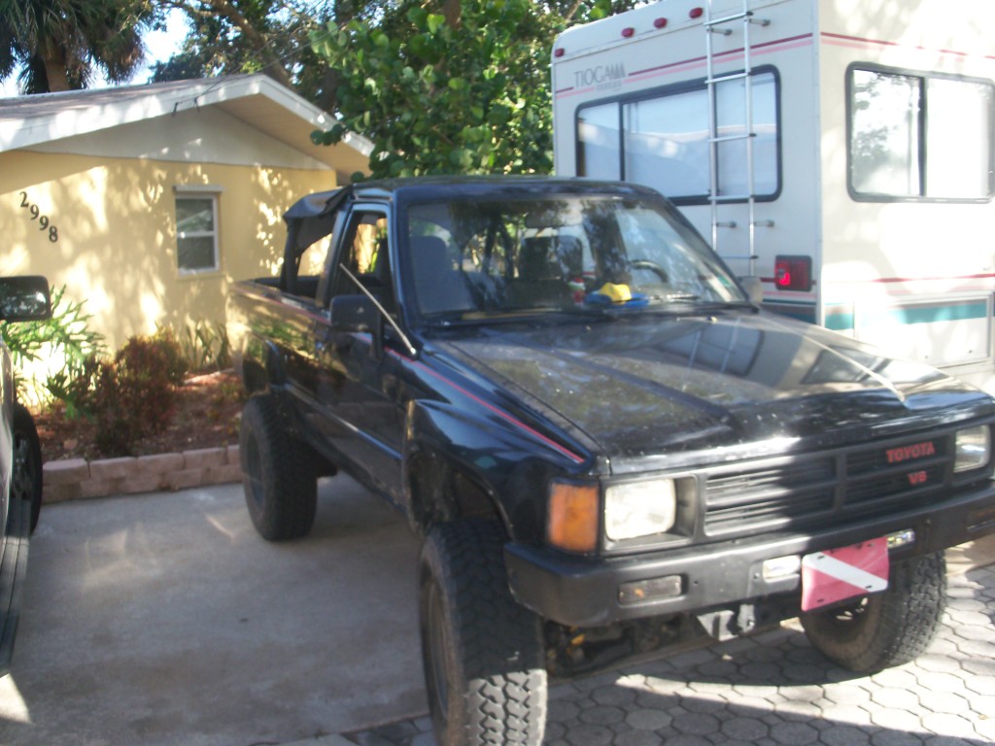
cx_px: 498
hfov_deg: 52.6
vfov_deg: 40.7
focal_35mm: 35
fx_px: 1006
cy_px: 373
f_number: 3
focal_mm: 6.3
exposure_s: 1/160
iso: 64
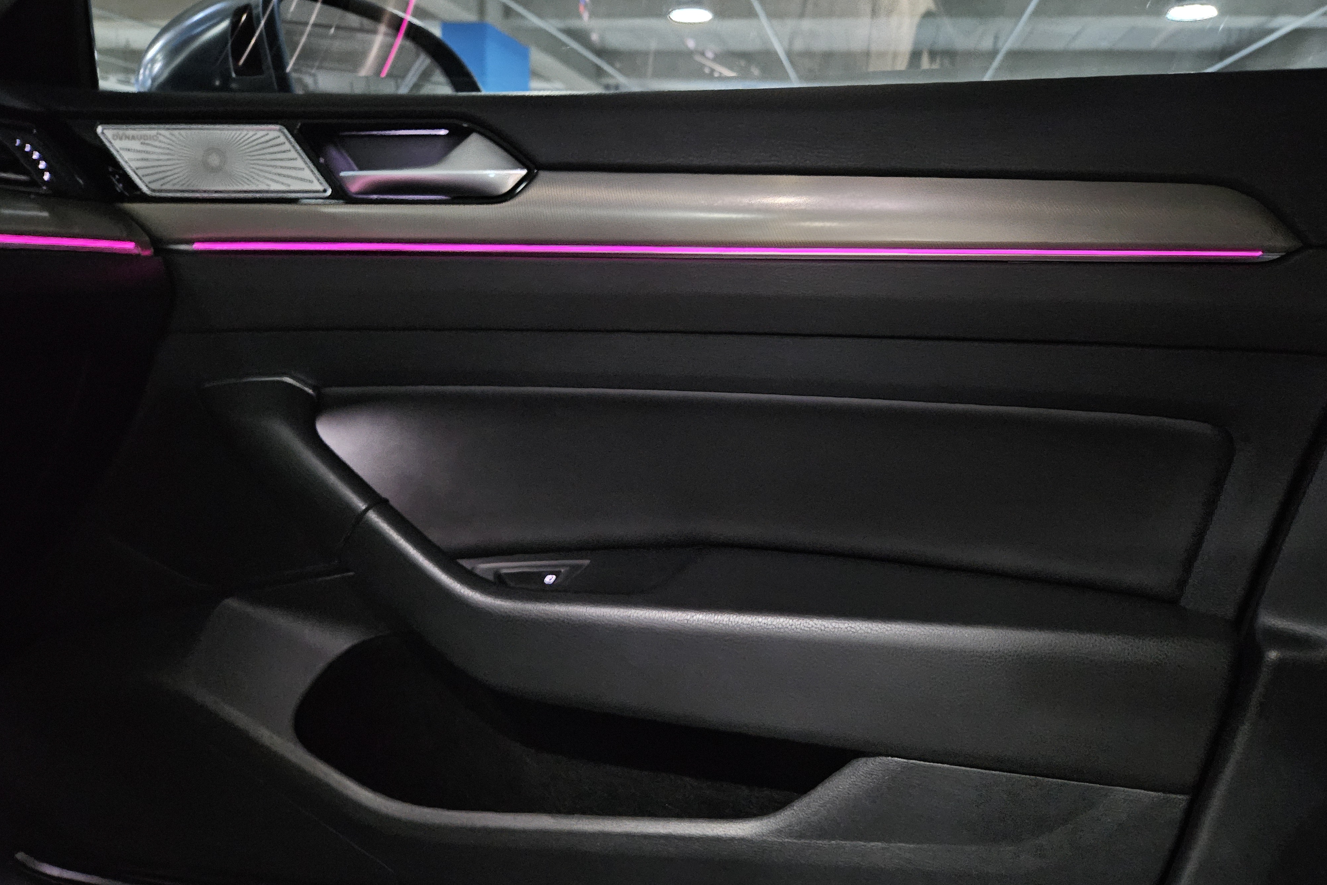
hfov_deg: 73.7
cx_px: 665
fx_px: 885
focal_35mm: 24
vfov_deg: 53.1
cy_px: 424
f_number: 1.8
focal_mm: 5.4
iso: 3200
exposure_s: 1/15
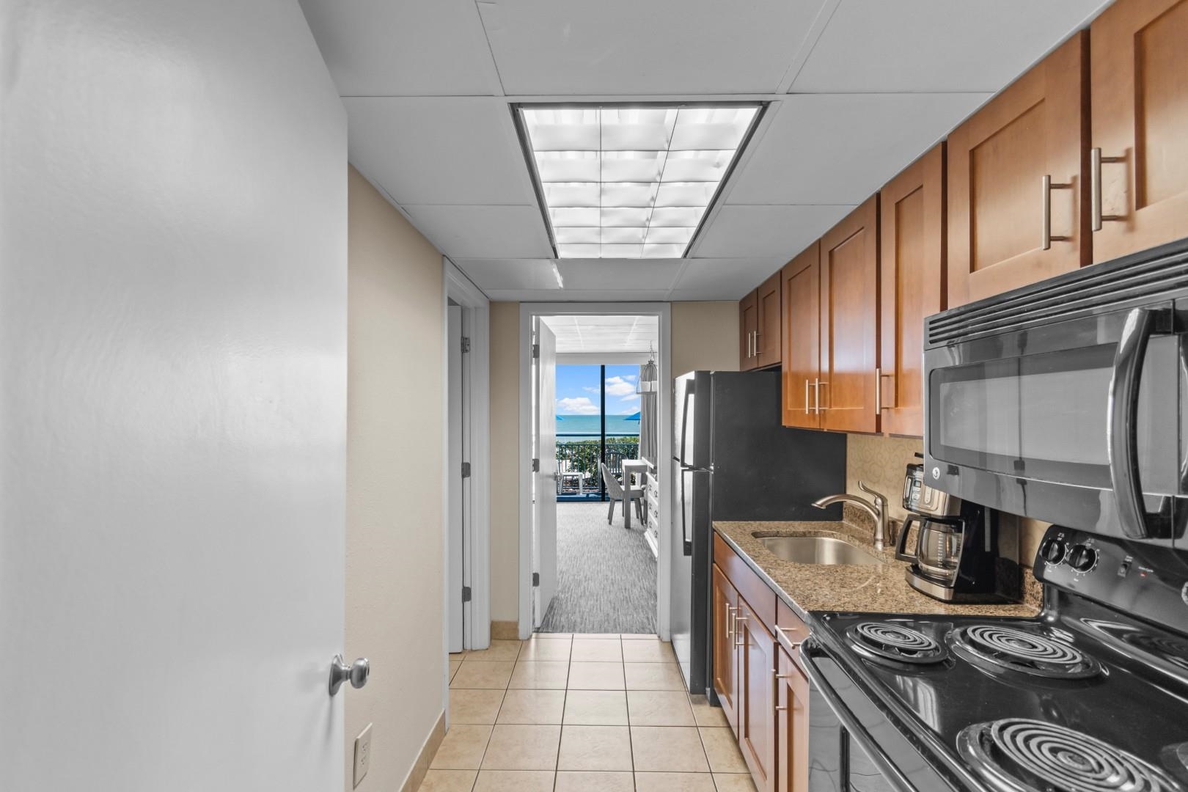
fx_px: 495
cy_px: 396
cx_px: 594
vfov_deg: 77.3
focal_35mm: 15
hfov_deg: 100.4
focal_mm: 10
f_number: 4.5
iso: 100
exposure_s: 1/10
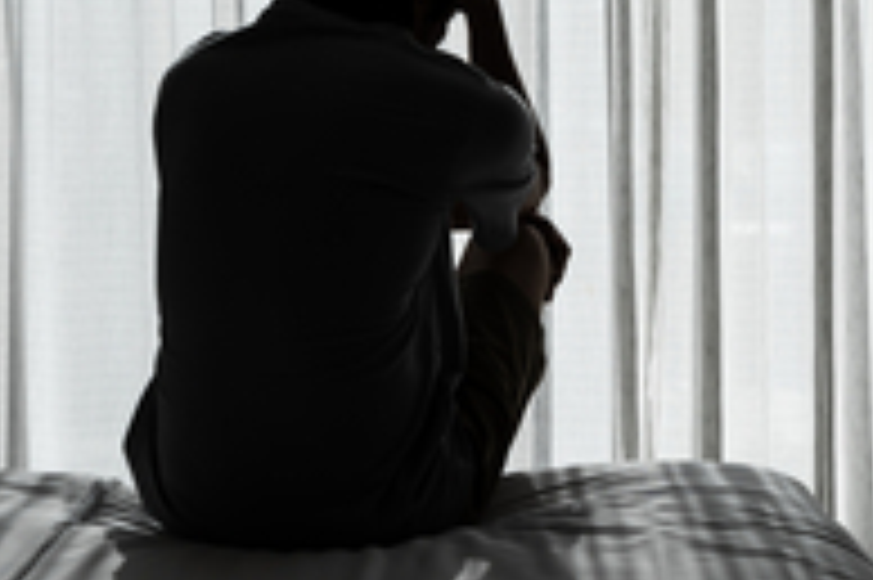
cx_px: 522
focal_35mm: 101
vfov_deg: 13.5
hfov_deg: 20.2
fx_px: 2447
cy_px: 218
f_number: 5
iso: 100
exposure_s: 1/800
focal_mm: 35
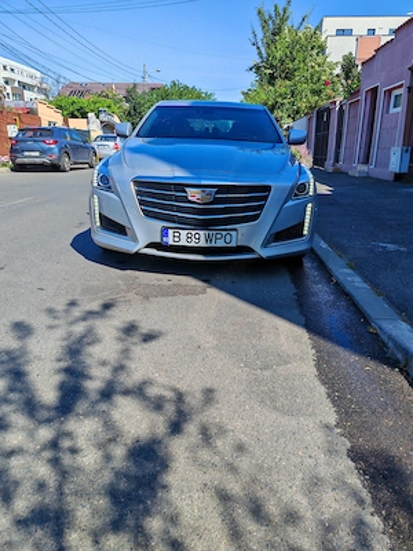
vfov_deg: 69.4
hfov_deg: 54.9
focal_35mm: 25
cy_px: 276
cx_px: 206
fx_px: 398
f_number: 1.9
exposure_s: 1/1500
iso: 50
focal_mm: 5.3
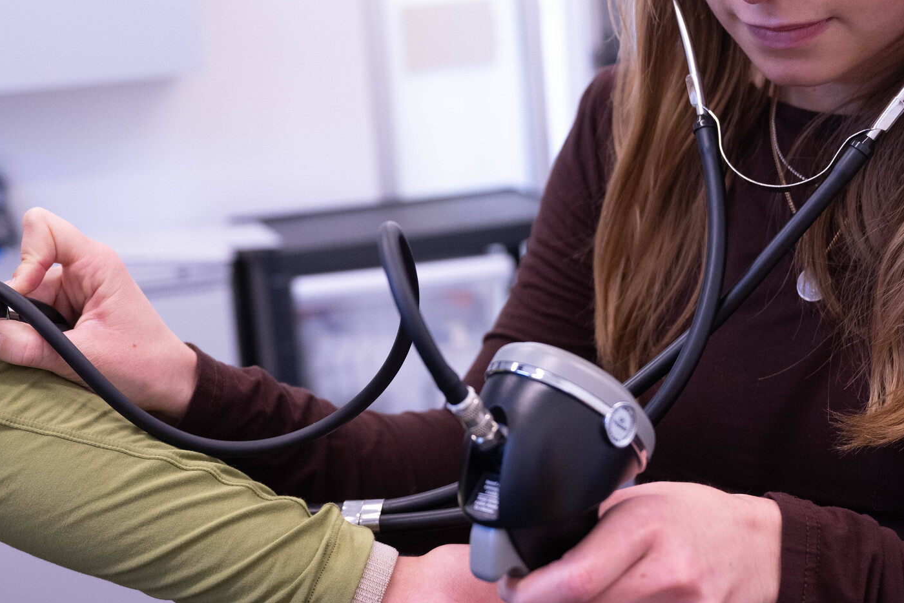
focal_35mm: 61
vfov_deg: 22.2
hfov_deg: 32.9
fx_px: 1532
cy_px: 210
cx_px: 454
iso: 1600
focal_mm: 30.5
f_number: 3.2
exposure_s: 1/125
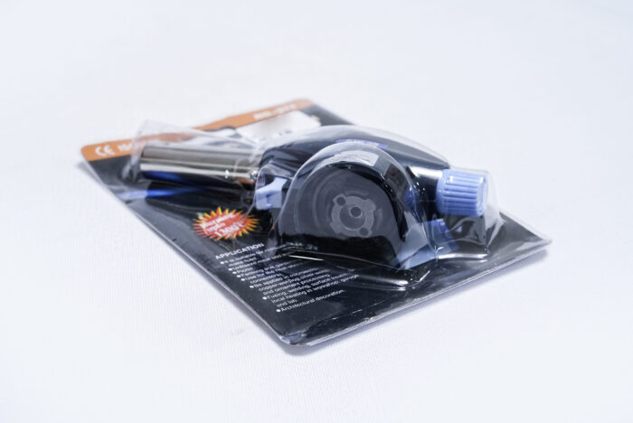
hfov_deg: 28.8
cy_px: 212
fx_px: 1232
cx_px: 316
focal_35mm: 70
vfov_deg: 19.5
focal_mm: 70
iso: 3200
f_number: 9
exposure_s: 1/200
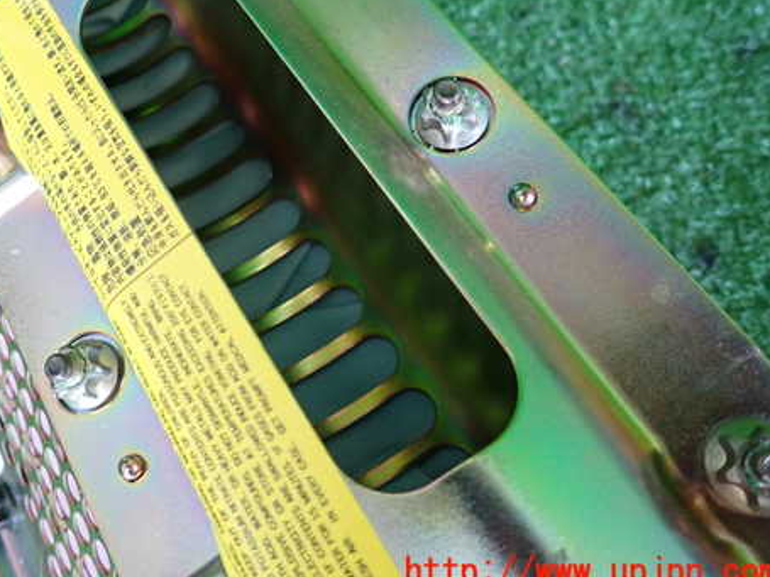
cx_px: 279
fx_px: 734
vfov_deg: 42.6
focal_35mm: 33
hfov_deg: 54.6
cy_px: 213
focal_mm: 4.5
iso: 320
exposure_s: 1/60
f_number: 2
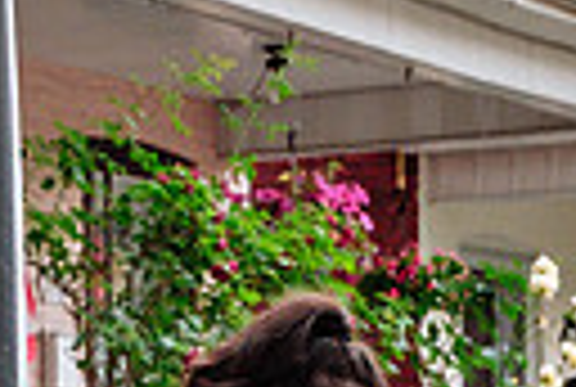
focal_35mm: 197
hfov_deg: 10.4
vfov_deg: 6.7
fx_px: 3159
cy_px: 881
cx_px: 132
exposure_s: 1/125
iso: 1600
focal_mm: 26.6
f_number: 2.8
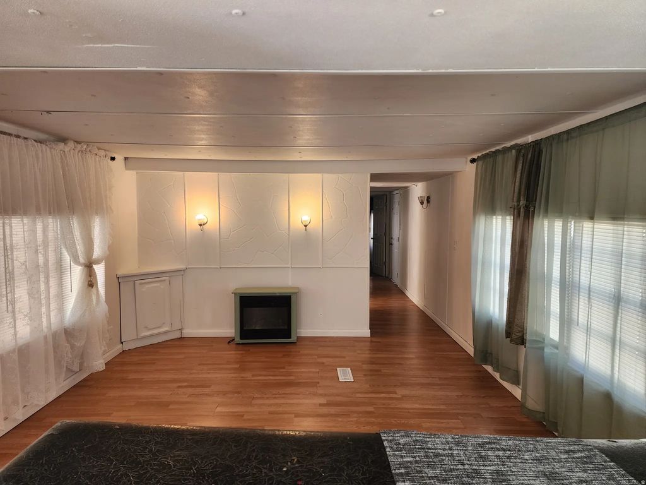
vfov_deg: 58.9
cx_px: 323
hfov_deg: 73.9
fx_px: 429
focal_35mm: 23
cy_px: 242
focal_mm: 6.4
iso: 125
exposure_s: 1/120
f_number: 1.8
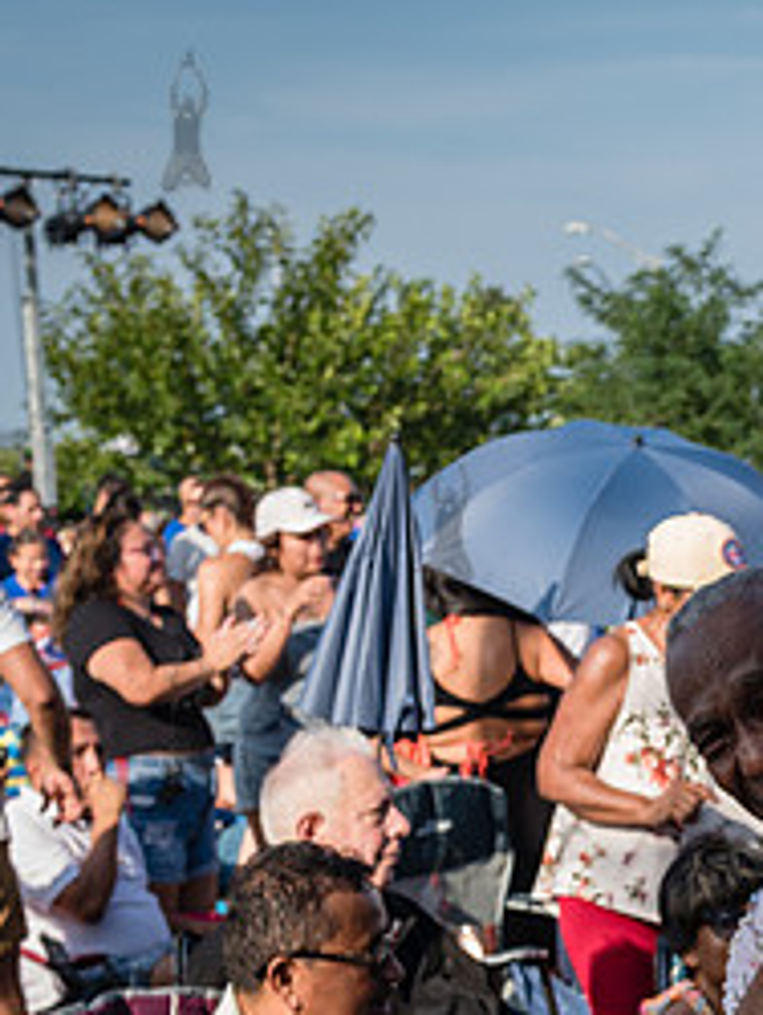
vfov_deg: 21.0
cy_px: 809
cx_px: 826
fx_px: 2699
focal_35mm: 92
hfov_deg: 15.7
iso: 250
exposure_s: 1/640
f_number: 5
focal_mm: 35
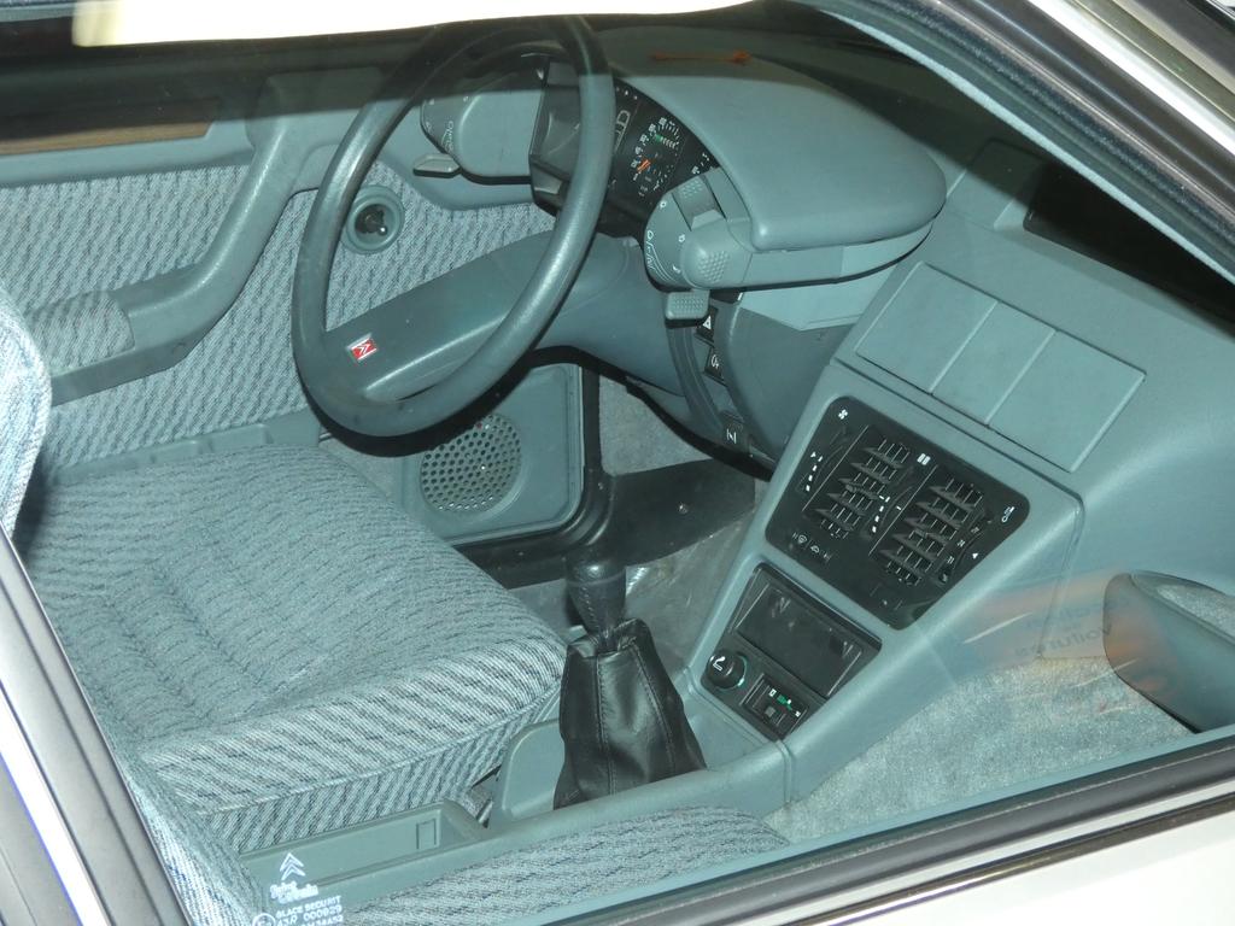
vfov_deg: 19.9
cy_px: 463
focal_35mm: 74
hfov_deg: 26.3
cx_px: 618
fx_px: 2640
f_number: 4.4
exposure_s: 1/60
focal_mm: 13.3
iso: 800
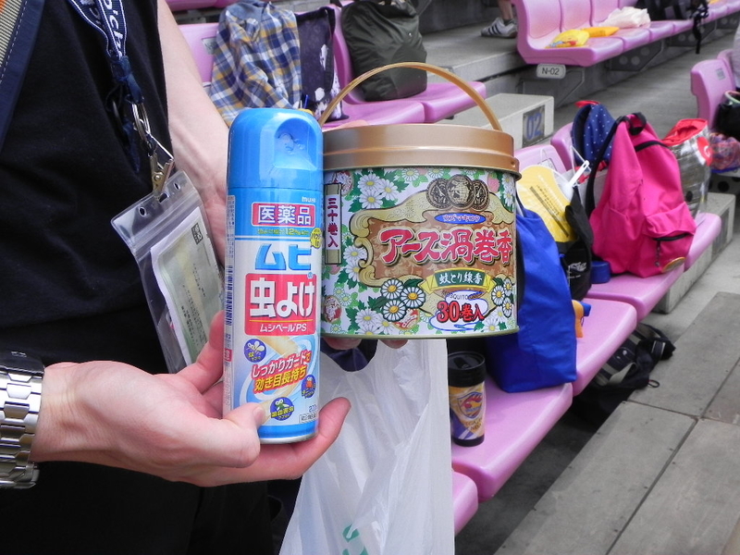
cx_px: 370
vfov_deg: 35.1
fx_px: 876
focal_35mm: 41
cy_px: 278
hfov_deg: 45.8
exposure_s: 1/396
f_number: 6.3
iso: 160
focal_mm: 7.3
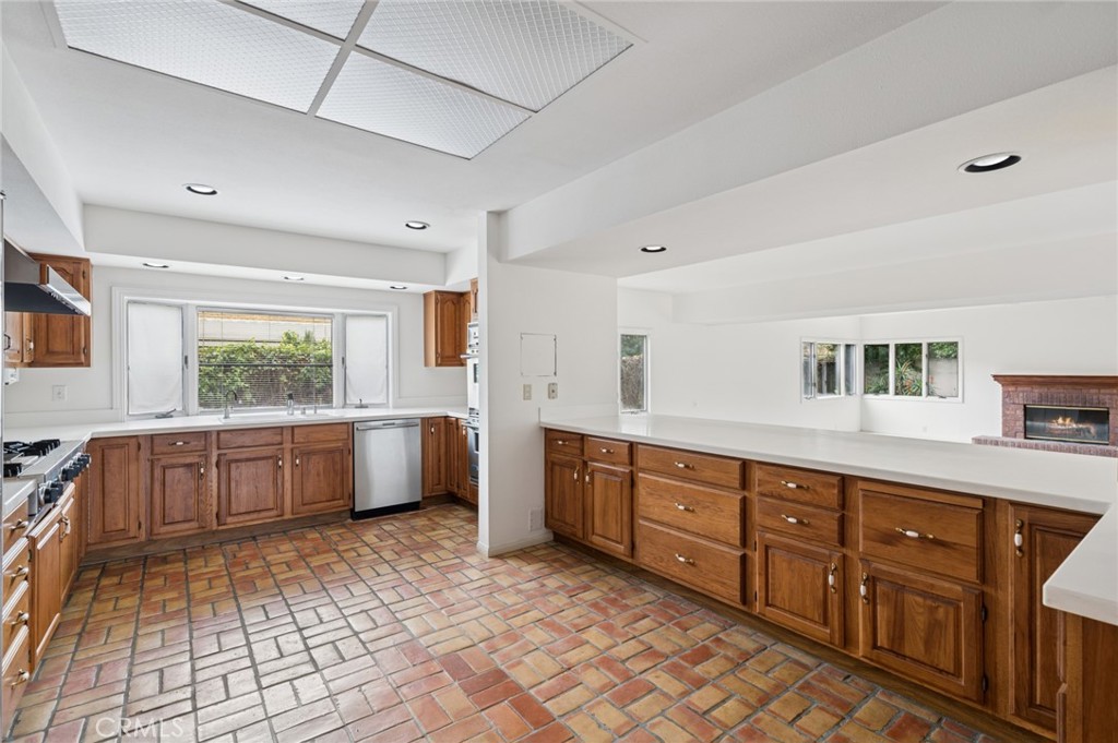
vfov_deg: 73.7
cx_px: 559
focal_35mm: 16
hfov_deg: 96.8
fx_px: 496
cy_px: 372
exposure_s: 1/5
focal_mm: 16
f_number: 8
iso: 200
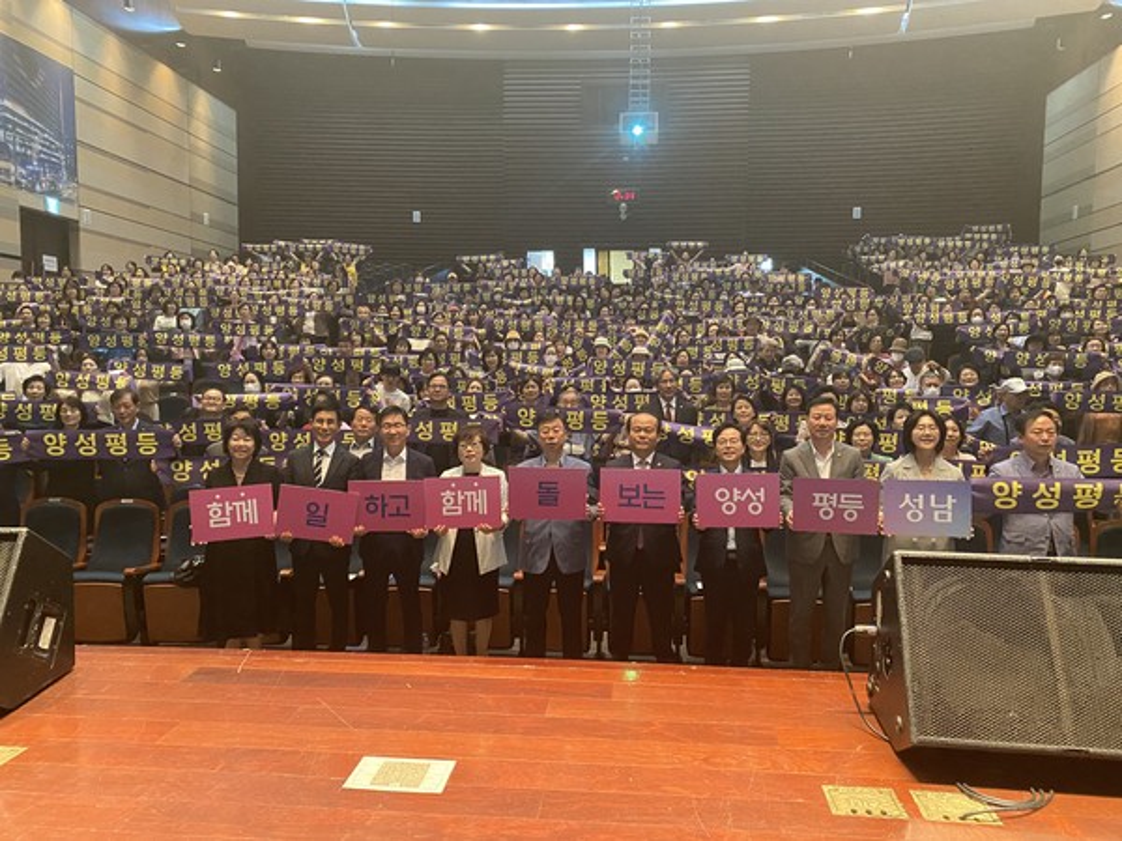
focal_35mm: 26
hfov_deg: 67.3
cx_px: 561
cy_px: 420
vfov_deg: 53.1
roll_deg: -1.0
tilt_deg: -4.6
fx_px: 843
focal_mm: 4.25
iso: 500
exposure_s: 1/30
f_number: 1.8
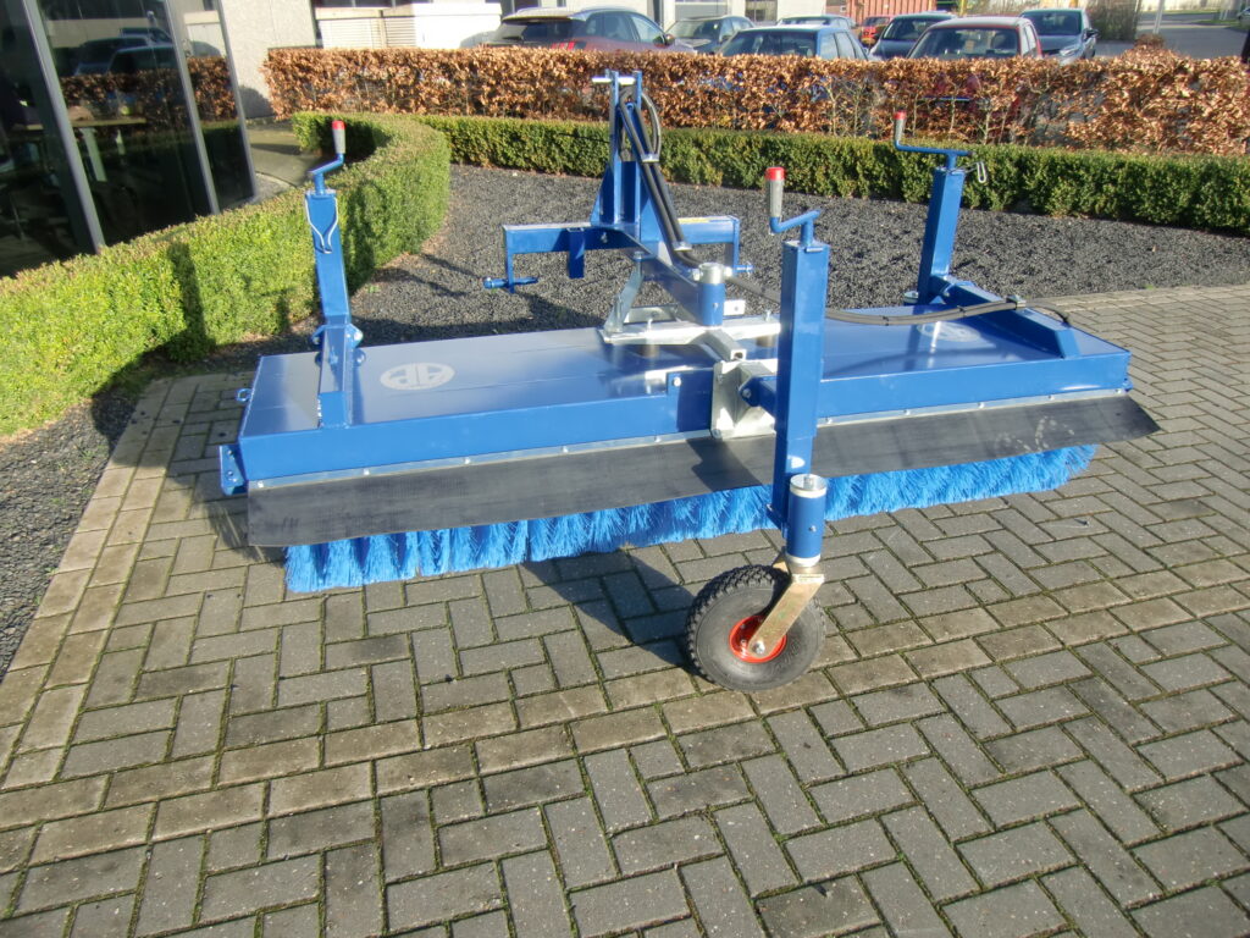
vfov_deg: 56.8
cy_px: 469
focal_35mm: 24
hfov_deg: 71.6
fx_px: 867
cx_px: 625
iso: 64
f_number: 3.2
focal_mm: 4.3
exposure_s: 1/250
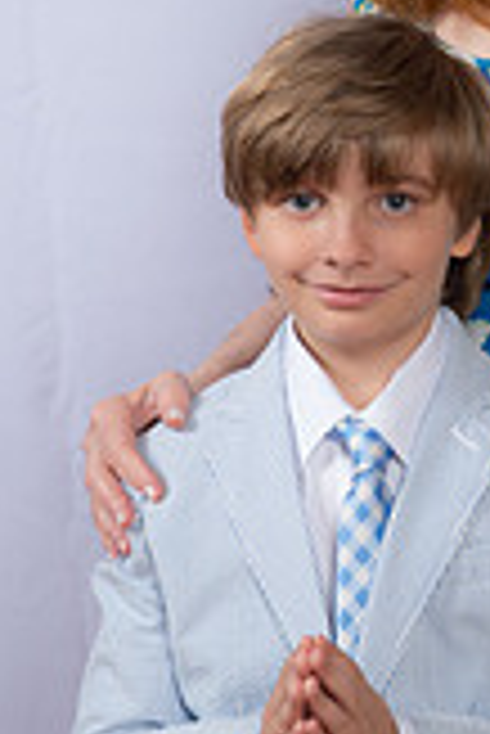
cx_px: 614
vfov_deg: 11.5
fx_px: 3647
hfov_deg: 7.6
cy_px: 239
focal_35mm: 179
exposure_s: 1/160
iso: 250
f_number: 8
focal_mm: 65
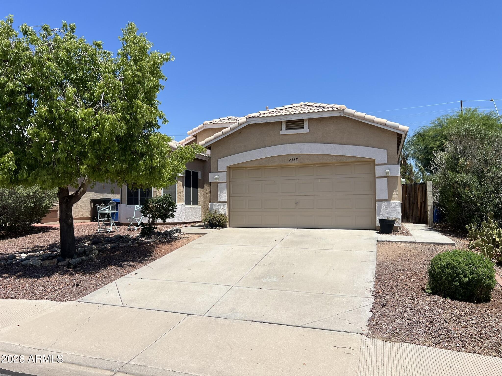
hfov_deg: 67.3
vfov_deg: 53.1
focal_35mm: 26
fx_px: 377
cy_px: 188
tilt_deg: +1.6
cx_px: 251
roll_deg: -0.2
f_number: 1.5
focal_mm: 5.7
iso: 50
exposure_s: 1/5882
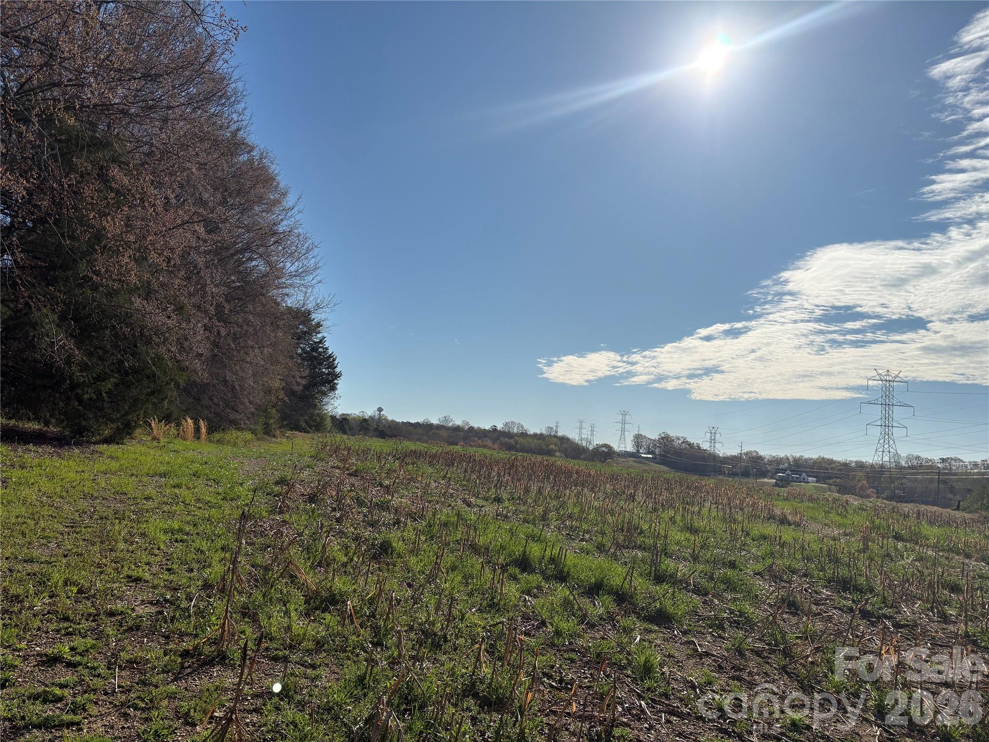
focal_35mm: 26
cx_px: 494
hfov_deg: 67.3
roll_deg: -4.4
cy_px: 371
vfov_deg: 53.1
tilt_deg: +5.9
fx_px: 743
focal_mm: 5.96
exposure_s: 1/10101
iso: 40
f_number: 1.6
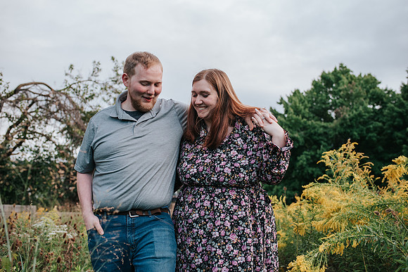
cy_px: 136
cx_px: 204
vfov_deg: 37.9
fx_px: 397
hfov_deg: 54.4
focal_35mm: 35
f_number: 3.2
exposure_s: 1/1250
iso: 720
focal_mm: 35
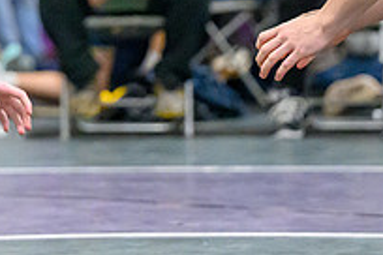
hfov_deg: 5.5
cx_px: -9
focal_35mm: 371
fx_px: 3947
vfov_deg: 3.7
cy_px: -56
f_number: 2.8
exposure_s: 1/800
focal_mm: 105
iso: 12800
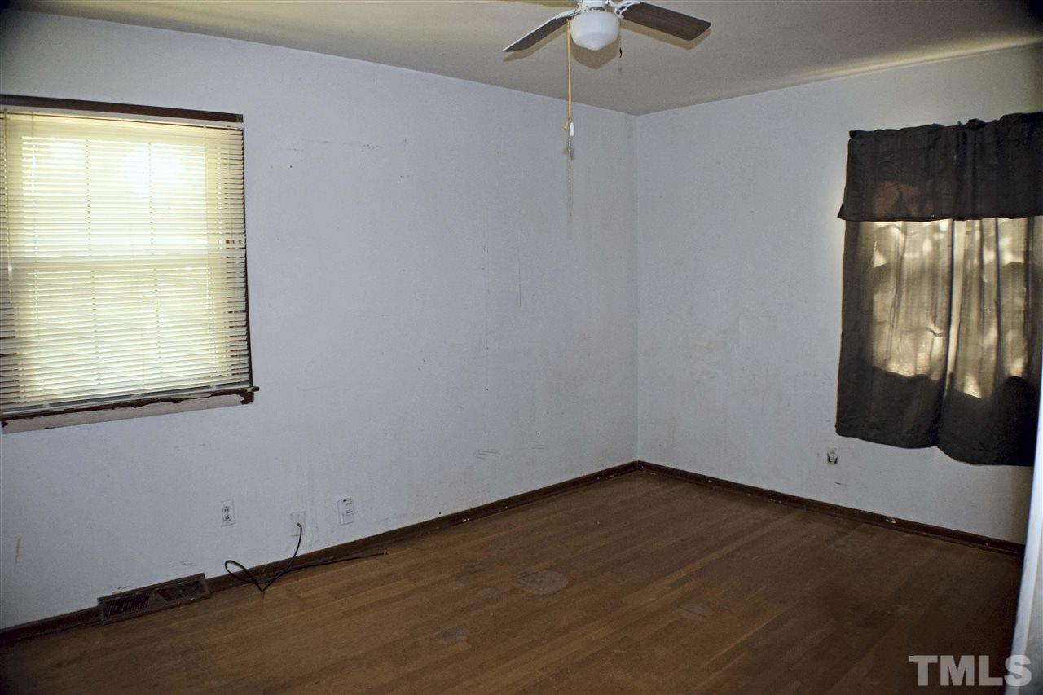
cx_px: 522
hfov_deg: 59.5
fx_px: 912
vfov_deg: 41.7
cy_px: 348
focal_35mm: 32
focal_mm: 21
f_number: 3.8
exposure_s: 1/60
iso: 1250
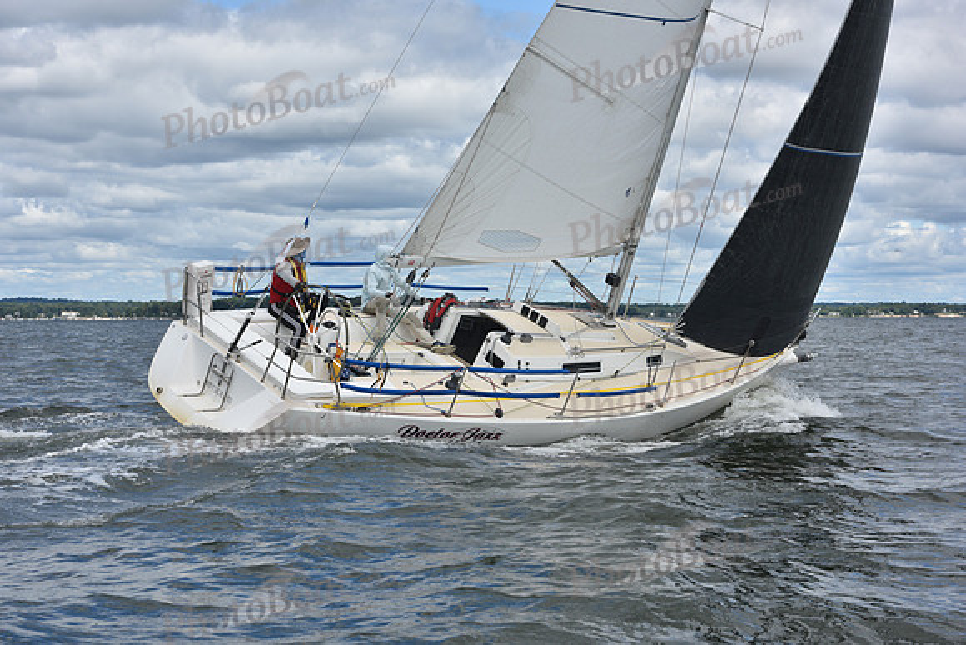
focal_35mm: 70
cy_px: 322
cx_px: 483
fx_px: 1879
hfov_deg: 28.8
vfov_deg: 19.5
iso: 250
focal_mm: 70
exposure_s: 1/800
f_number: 9
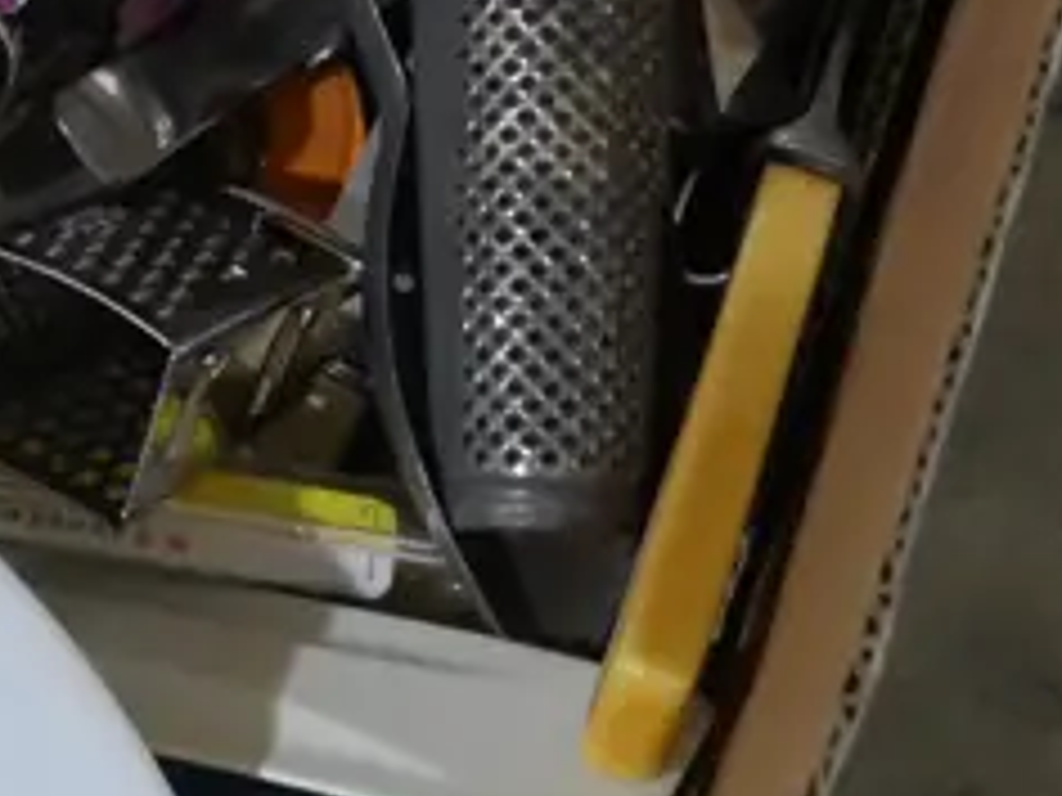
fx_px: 5860
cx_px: -562
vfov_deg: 7.8
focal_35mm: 191
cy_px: 97
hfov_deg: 10.0
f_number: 4.7
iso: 3200
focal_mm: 22
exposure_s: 1/60
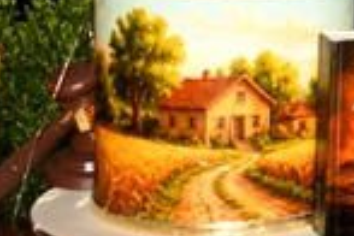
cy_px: -278
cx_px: 710
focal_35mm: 191
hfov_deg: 10.0
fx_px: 1878
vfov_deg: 6.9
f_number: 5.6
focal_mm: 35
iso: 640
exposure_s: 1/200
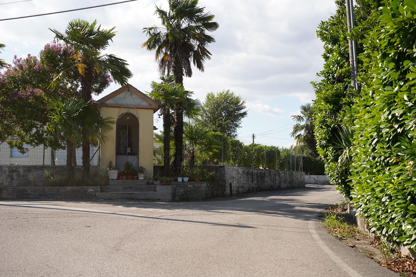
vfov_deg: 29.2
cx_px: 208
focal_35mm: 46
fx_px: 532
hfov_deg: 42.7
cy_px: 138
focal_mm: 46
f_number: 4
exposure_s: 1/640
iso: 100
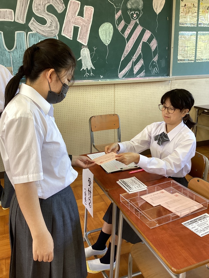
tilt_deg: -15.5
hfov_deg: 45.5
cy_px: 139
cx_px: 104
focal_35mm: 31
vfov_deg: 58.3
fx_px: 249
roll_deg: +0.9
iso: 64
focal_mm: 3.3
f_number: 2.4
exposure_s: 1/50
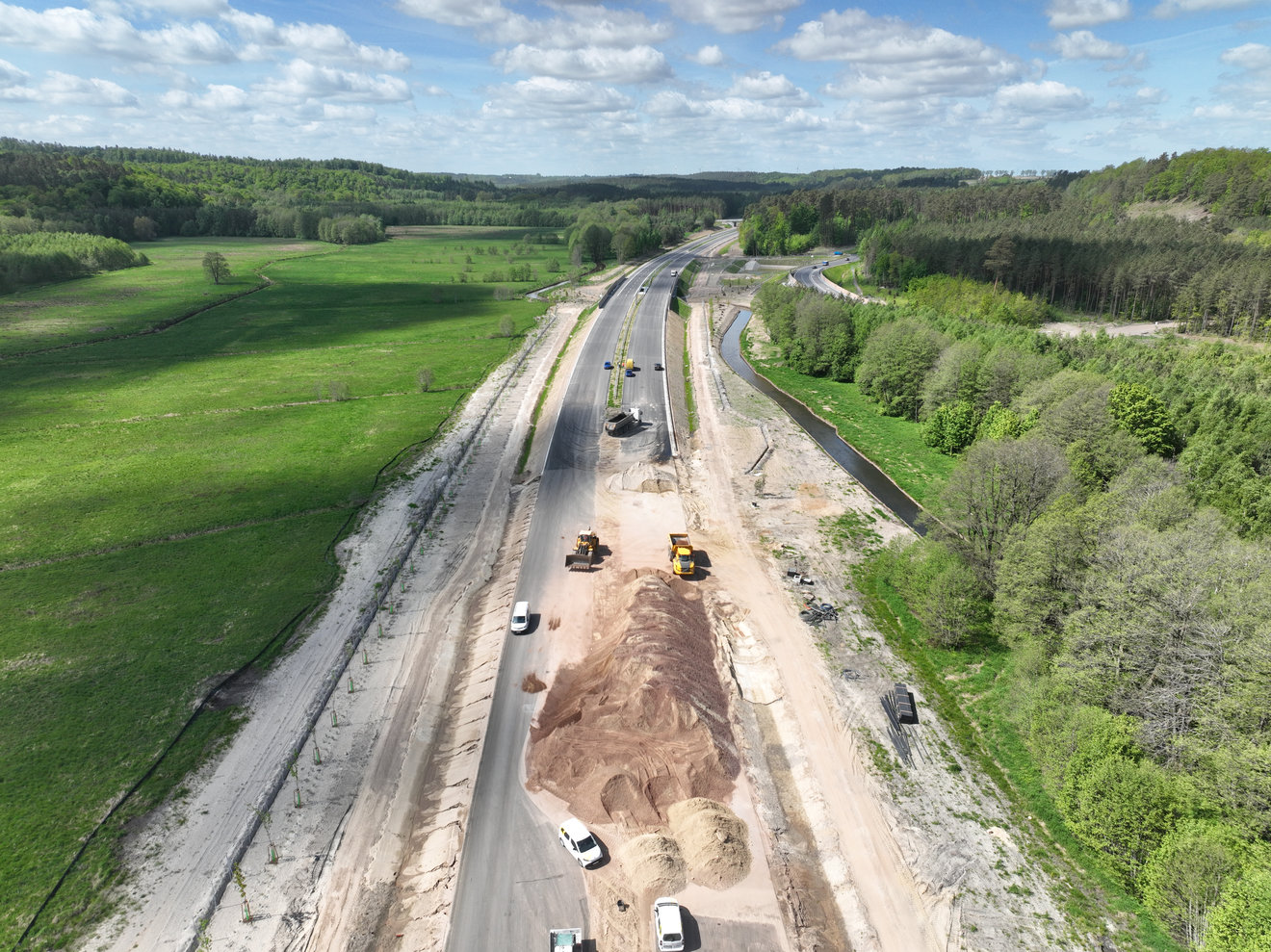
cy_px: 476
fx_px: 881
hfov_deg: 71.6
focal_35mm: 24
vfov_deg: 56.8
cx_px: 636
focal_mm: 12.29
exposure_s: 1/1600
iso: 100
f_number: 2.8
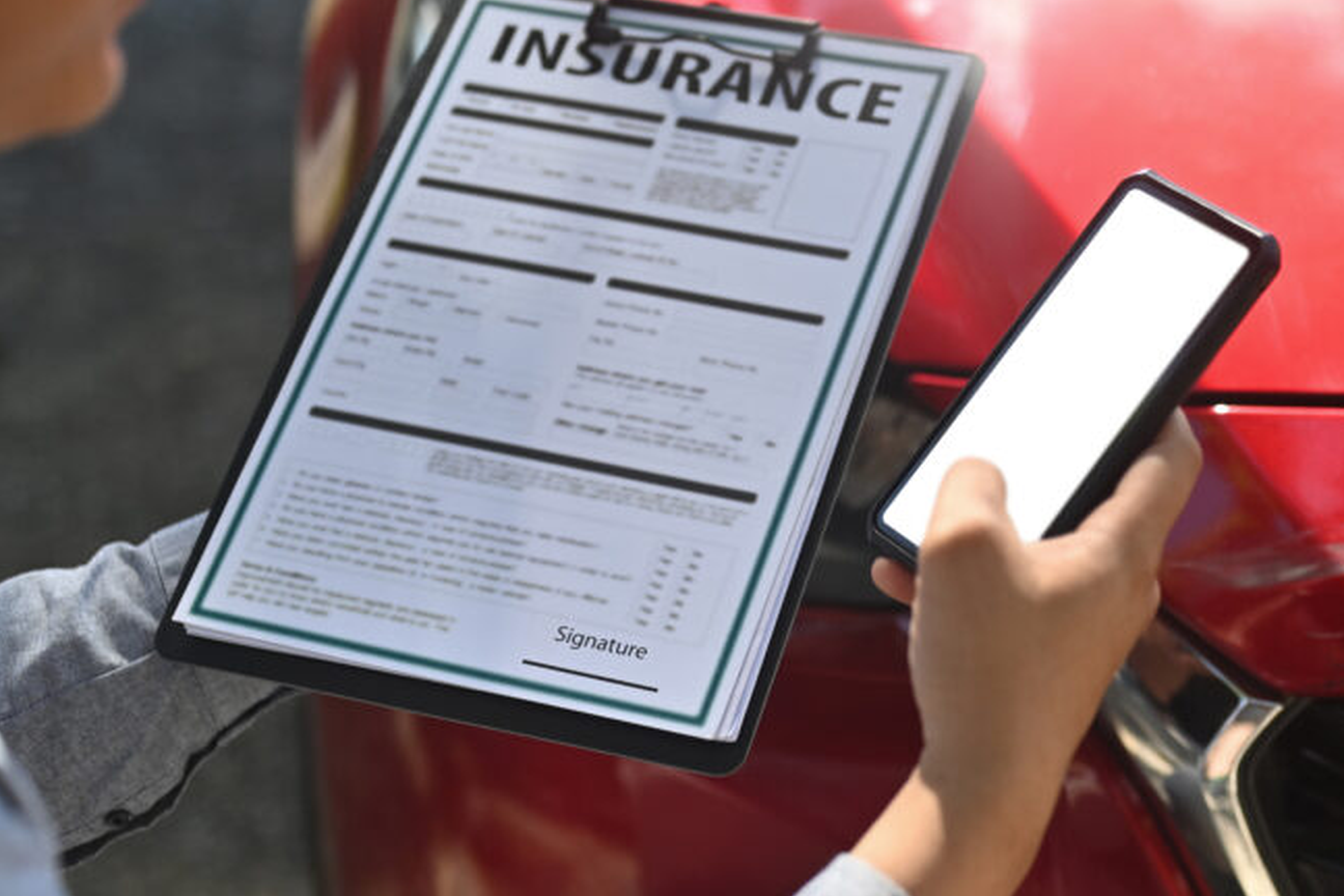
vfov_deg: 17.3
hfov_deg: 25.4
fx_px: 2949
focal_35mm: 79
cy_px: 443
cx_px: 975
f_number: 2.2
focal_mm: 50
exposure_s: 1/5000
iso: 320
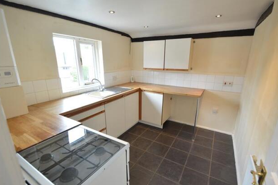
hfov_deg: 96.8
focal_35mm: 16
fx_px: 123
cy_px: 96
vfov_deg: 73.6
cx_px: 142
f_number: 3.5
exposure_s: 1/15
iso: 160
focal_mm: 10
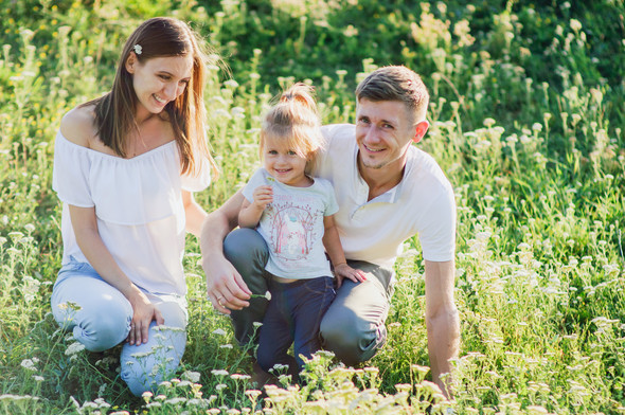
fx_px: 2211
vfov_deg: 10.7
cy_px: 208
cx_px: 312
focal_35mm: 128
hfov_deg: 16.1
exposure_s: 1/3200
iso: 200
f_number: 2.2
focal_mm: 85
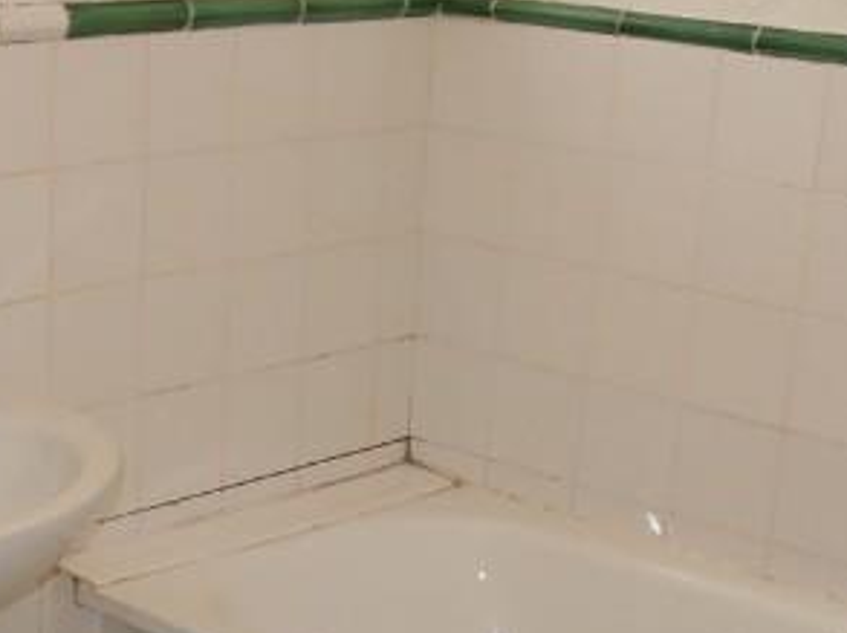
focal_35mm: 84
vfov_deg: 17.4
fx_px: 2053
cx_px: 197
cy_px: 488
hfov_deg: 23.1
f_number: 2.8
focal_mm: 4.3
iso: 250
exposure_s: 1/40
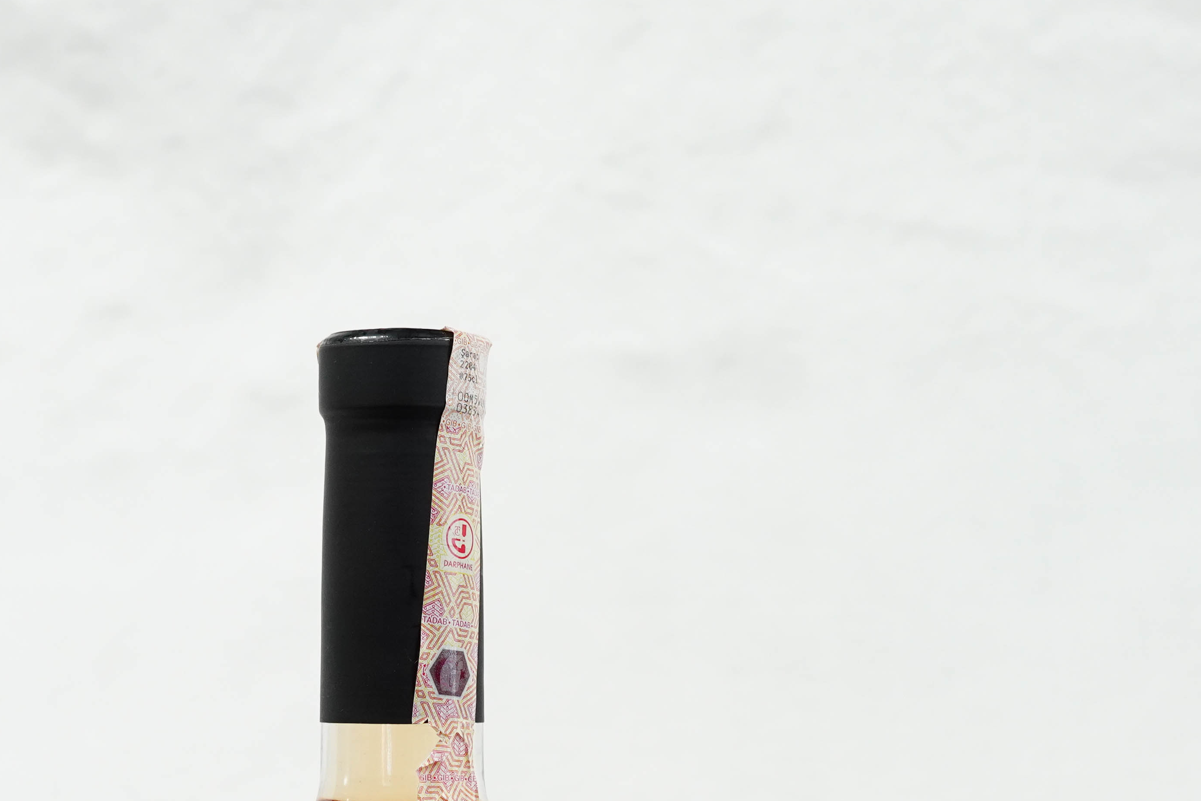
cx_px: 428
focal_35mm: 120
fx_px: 4003
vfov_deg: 11.1
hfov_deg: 17.0
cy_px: 1076
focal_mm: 35
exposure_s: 1/125
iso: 500
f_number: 4
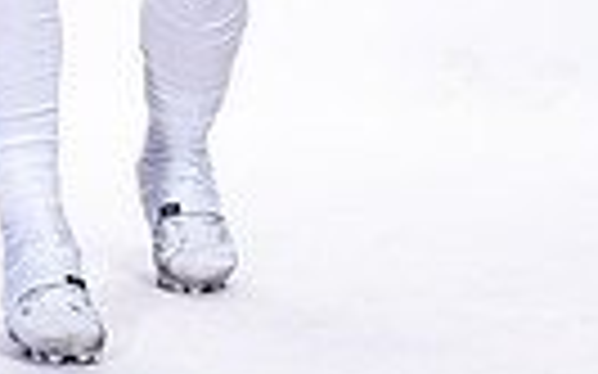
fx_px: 6370
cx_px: 103
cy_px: -527
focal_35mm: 391
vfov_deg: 3.3
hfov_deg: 5.4
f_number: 5.6
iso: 400
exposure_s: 1/250
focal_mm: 113
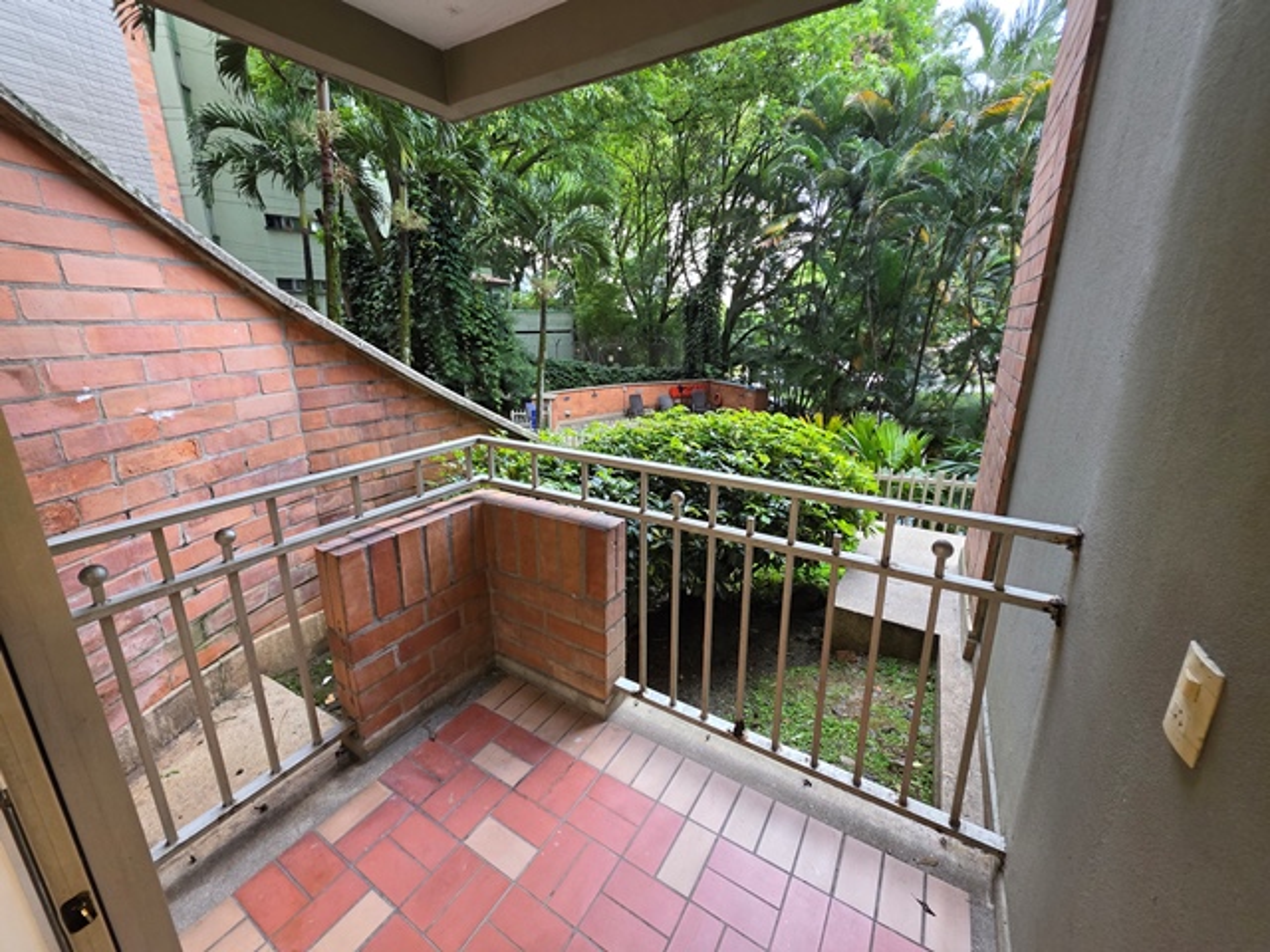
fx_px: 477
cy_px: 476
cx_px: 635
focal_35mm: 13
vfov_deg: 89.9
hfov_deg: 106.2
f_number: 1.9
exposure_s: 1/60
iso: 500
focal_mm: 2.2
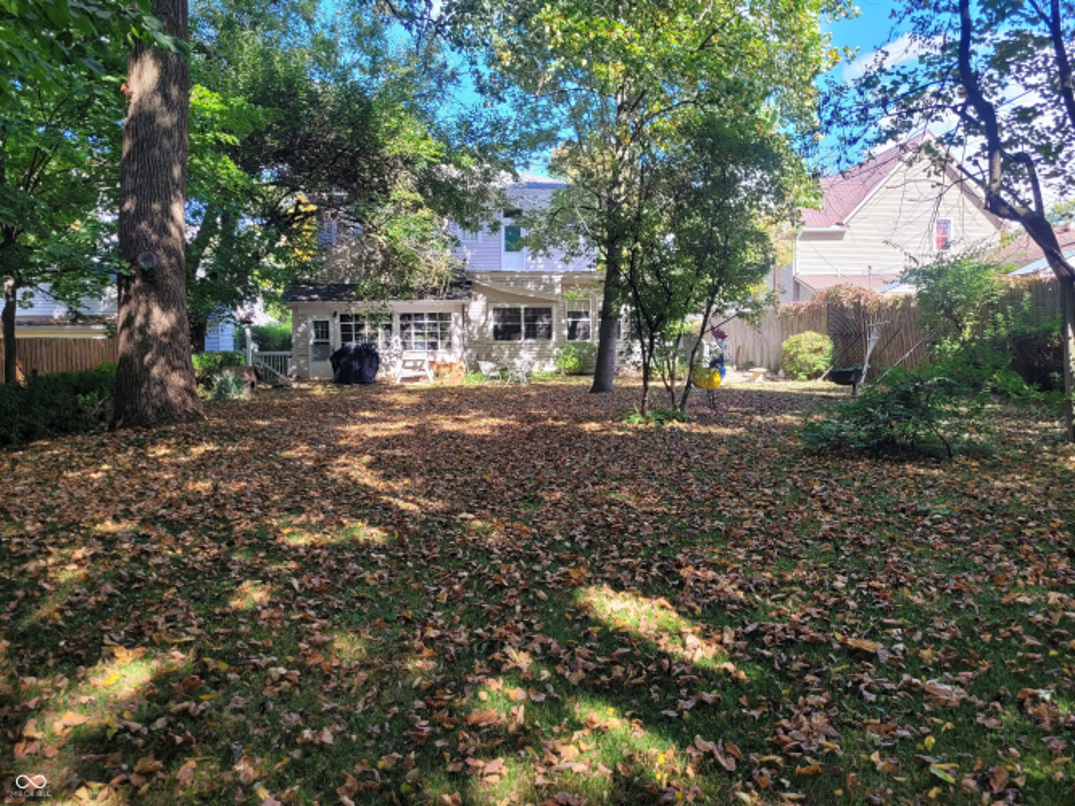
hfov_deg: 67.3
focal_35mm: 26
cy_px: 403
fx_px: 807
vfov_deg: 53.0
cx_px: 538
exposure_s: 1/285
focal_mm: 5.4
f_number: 1.8
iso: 40
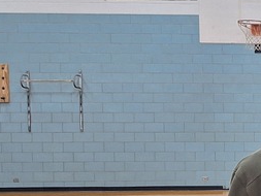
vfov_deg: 15.8
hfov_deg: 18.4
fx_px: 702
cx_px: 402
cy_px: 166
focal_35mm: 93
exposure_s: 1/40
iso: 64
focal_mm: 5.54
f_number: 1.8
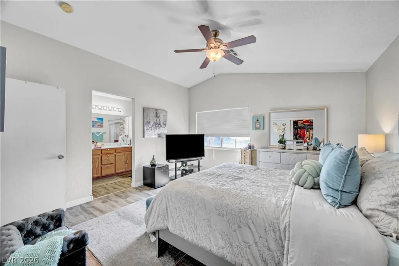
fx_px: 155
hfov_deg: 104.3
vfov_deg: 81.1
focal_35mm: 14
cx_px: 200
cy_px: 133
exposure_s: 1/20
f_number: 8
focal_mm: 14
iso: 800
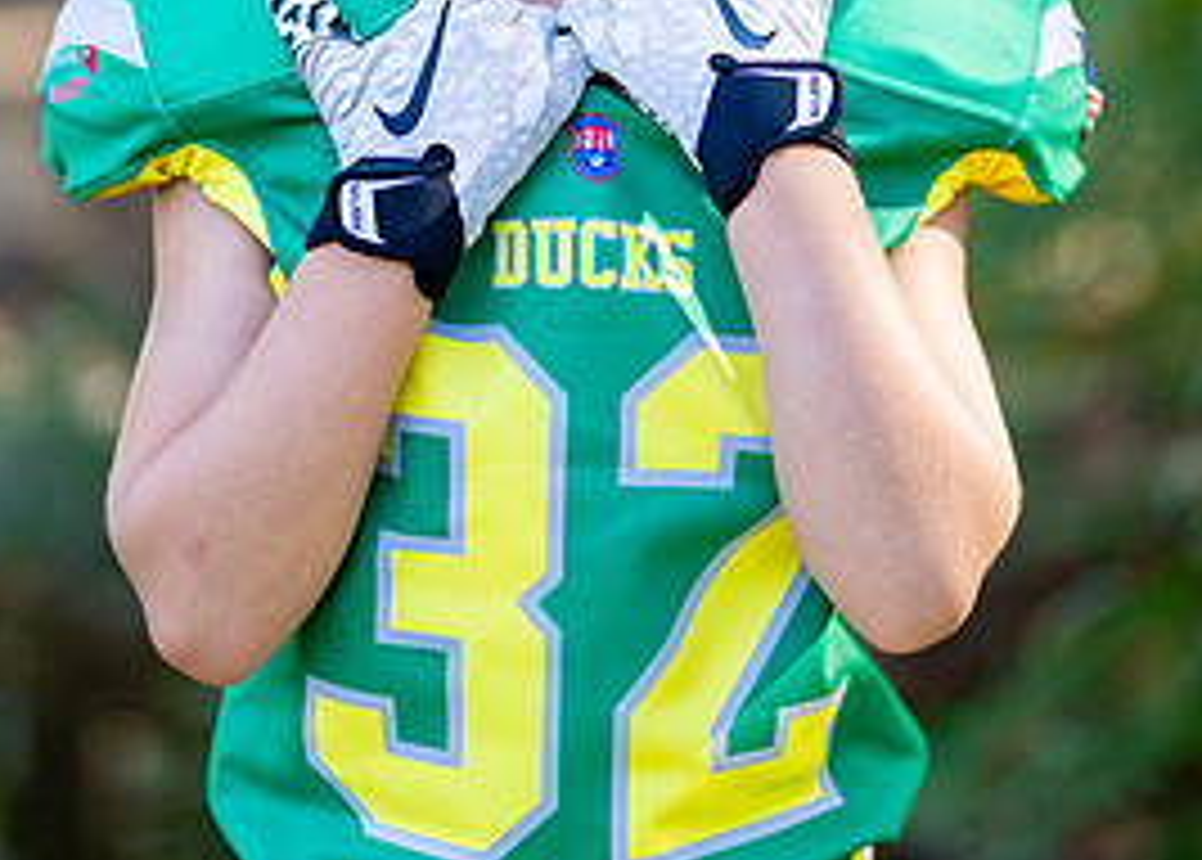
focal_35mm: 130
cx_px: 586
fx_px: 4440
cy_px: 42
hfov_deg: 15.4
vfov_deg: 11.0
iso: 100
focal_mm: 50
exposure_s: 1/1250
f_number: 1.2
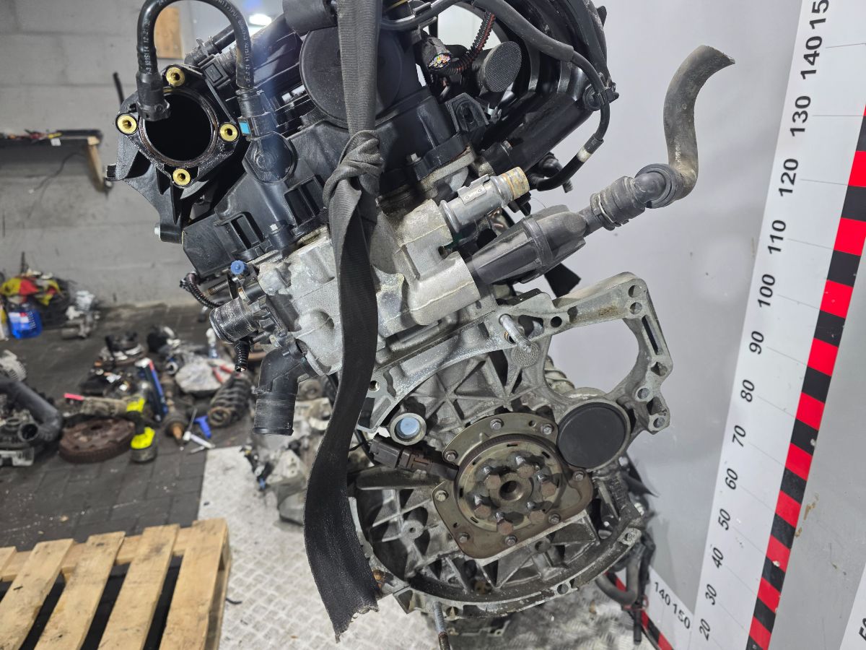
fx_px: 575
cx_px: 433
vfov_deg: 58.9
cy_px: 325
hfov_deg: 73.9
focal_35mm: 23
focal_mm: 6.3
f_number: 1.7
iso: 200
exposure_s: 1/100
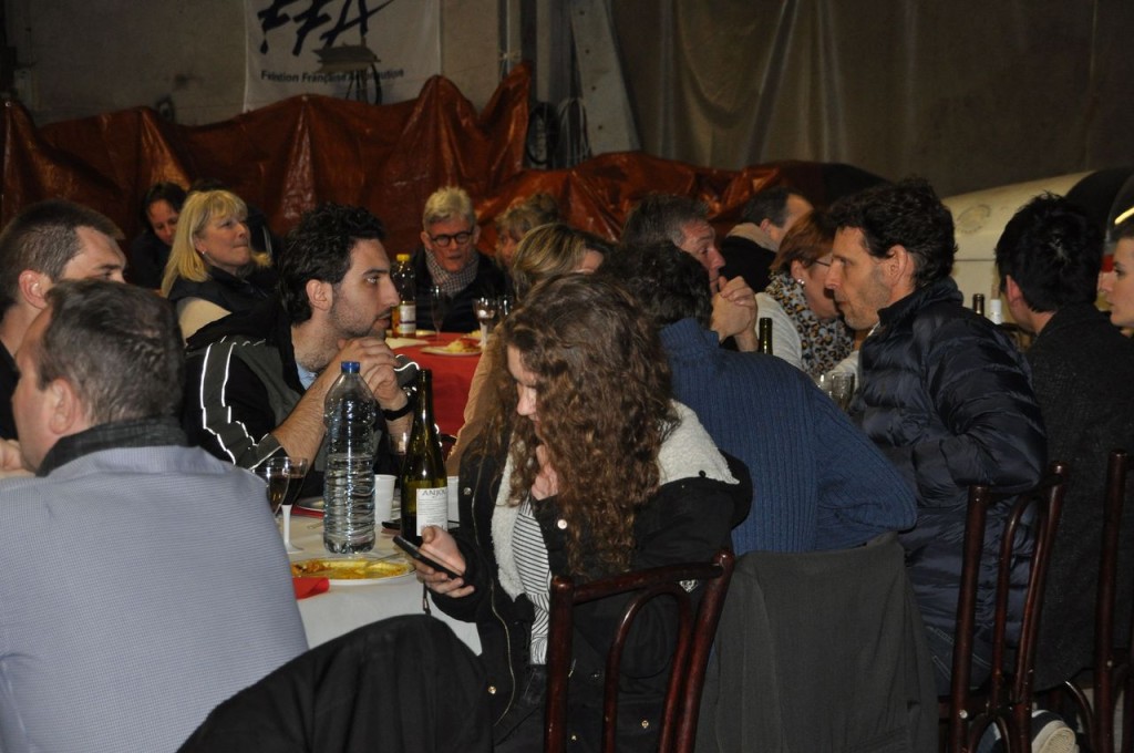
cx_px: 567
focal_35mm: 90
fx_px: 2831
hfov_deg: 22.6
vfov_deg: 15.1
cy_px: 376
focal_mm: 60
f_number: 5
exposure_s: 1/60
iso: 800
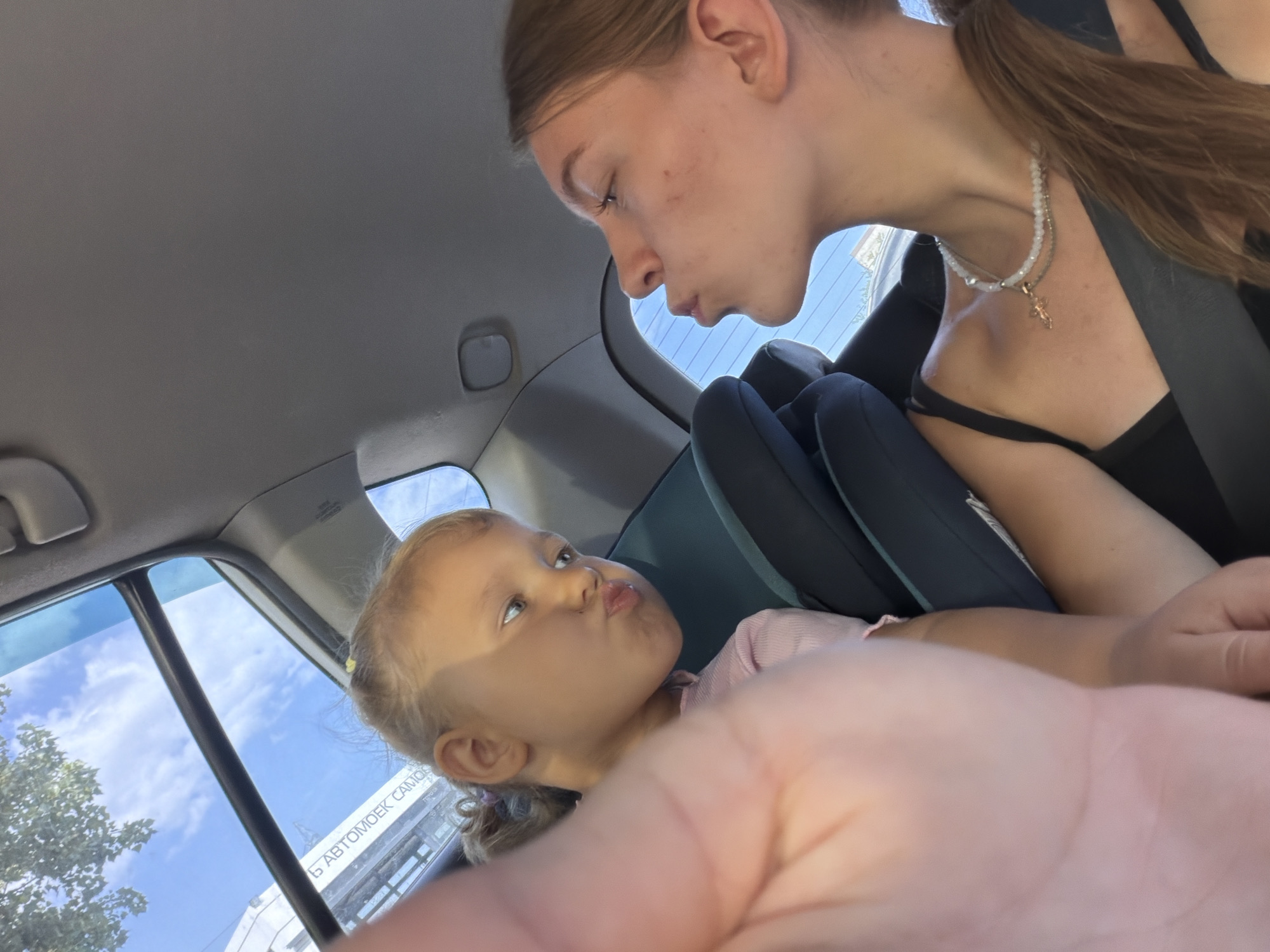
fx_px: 844
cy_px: 476
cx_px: 635
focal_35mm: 23
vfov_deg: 58.9
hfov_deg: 73.9
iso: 250
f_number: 1.9
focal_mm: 2.71
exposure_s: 1/193
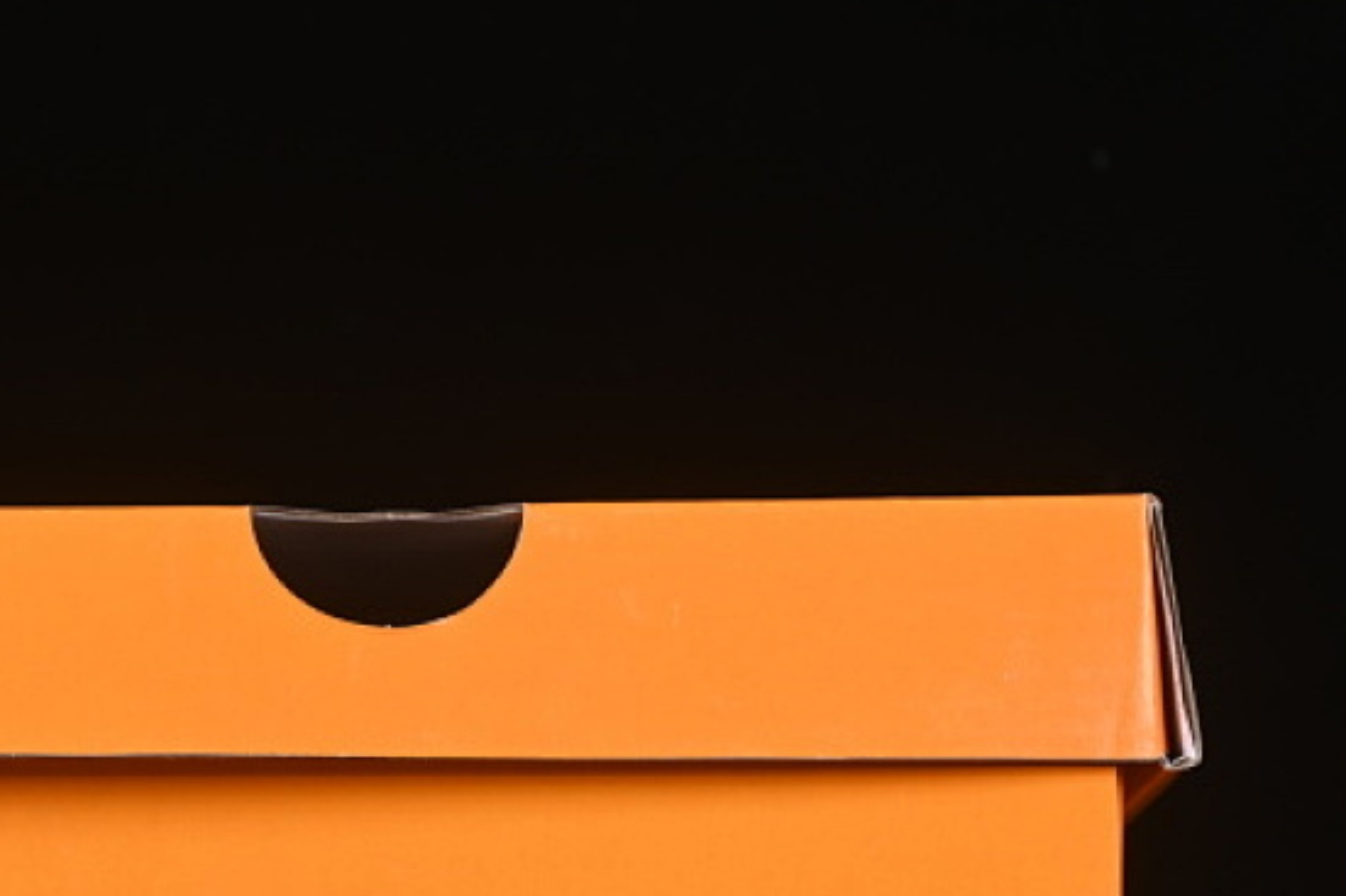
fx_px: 5494
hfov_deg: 13.9
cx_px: 391
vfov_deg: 9.3
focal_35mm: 147
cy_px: 771
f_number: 8
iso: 160
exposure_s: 1/80
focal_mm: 50
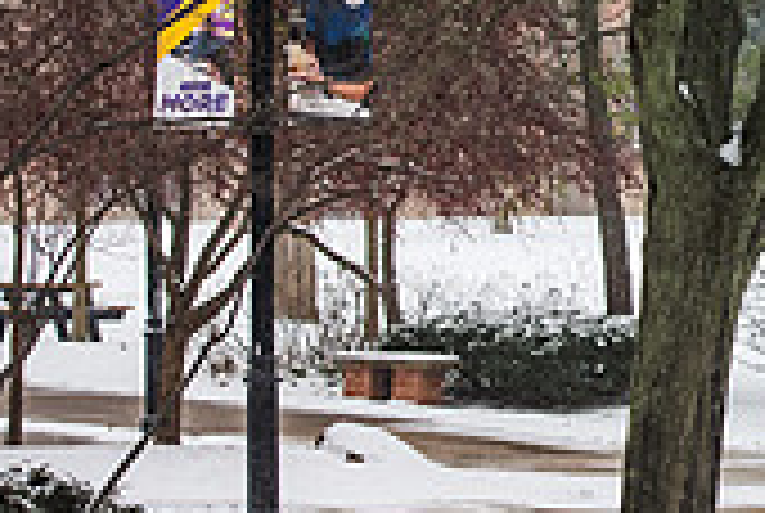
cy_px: -70
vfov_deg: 4.9
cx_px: 1228
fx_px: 5939
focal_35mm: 279
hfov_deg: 7.2
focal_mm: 82
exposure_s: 1/250
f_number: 4.5
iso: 400
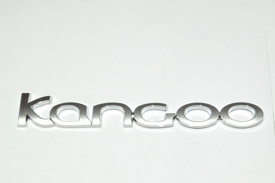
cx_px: 138
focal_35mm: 72
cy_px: 92
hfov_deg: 28.1
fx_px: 549
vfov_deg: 18.9
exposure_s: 1/30
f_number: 36
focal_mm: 48
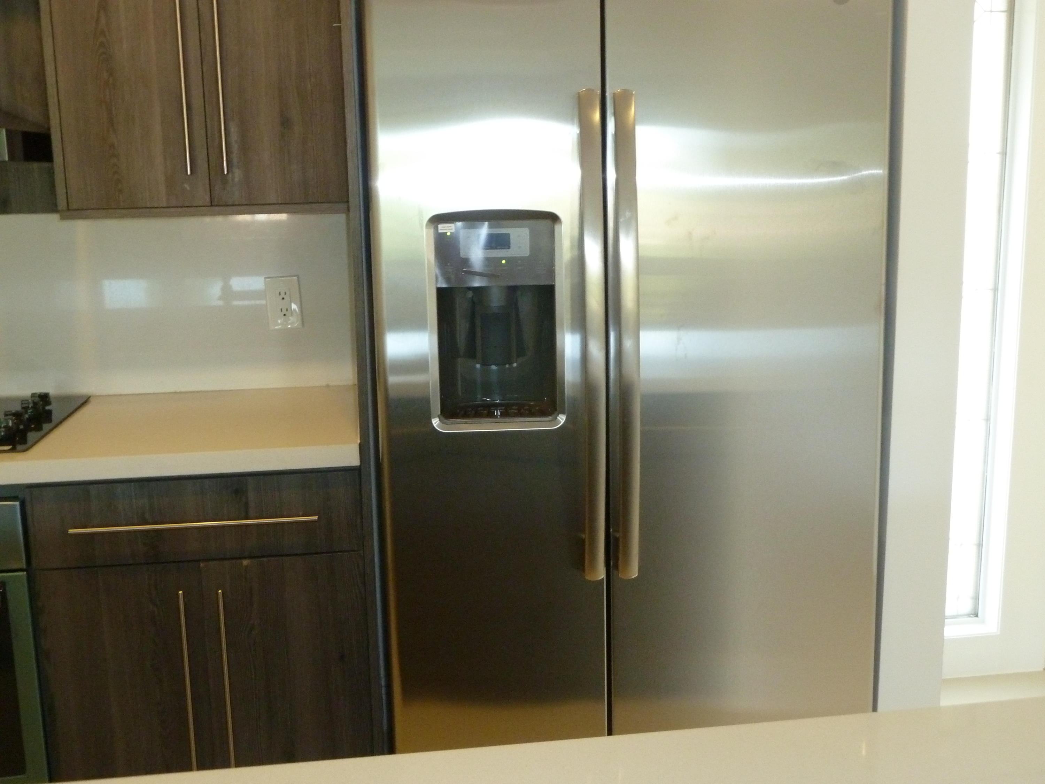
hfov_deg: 50.1
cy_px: 392
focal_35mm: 37
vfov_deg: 38.7
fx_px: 1117
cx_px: 522
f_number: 3.6
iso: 400
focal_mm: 6.1
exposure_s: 1/30
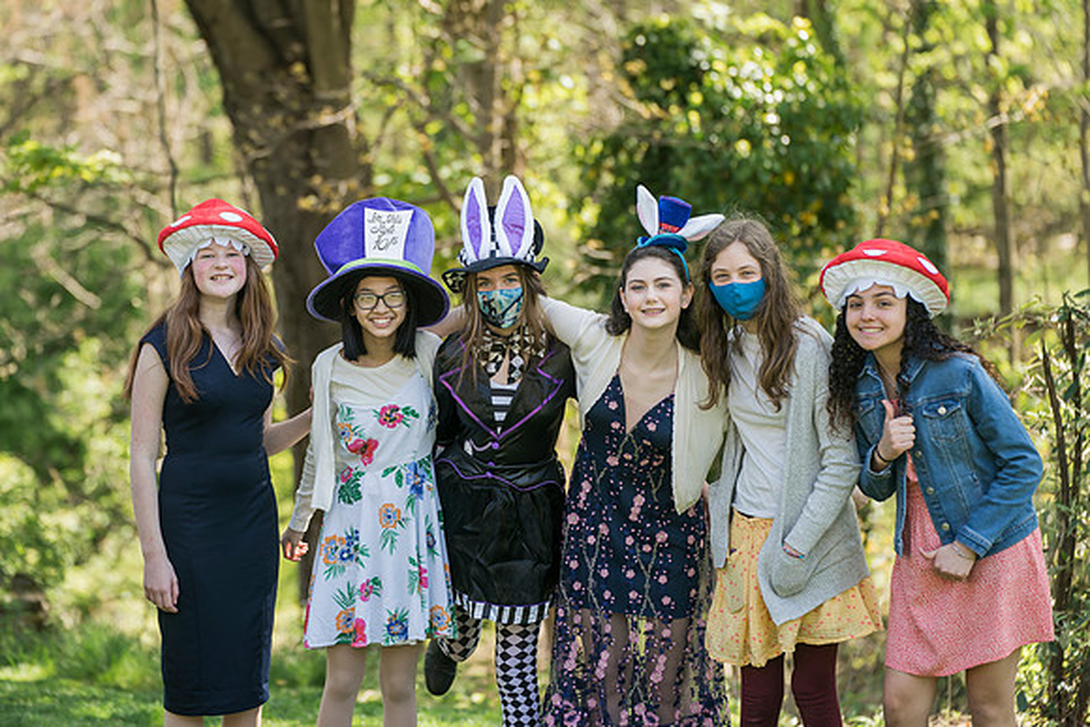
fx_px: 3604
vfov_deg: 11.5
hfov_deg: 17.2
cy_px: 364
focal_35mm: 119
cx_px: 545
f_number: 3.2
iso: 100
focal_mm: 119
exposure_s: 1/320
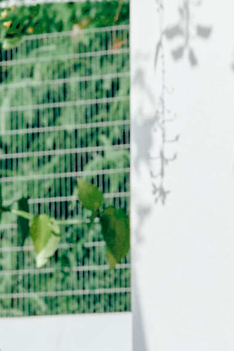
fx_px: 4173
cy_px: 343
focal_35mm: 428
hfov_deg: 3.1
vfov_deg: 4.8
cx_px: 725
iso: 125
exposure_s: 1/125
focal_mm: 60
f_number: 10
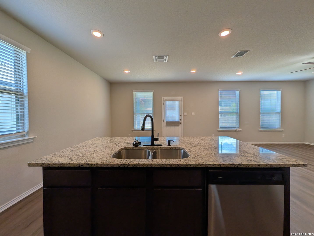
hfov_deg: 110.5
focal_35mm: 12
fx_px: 109
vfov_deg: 94.7
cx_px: 157
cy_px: 118
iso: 47
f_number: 1.7
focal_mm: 2.02
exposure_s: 1/293
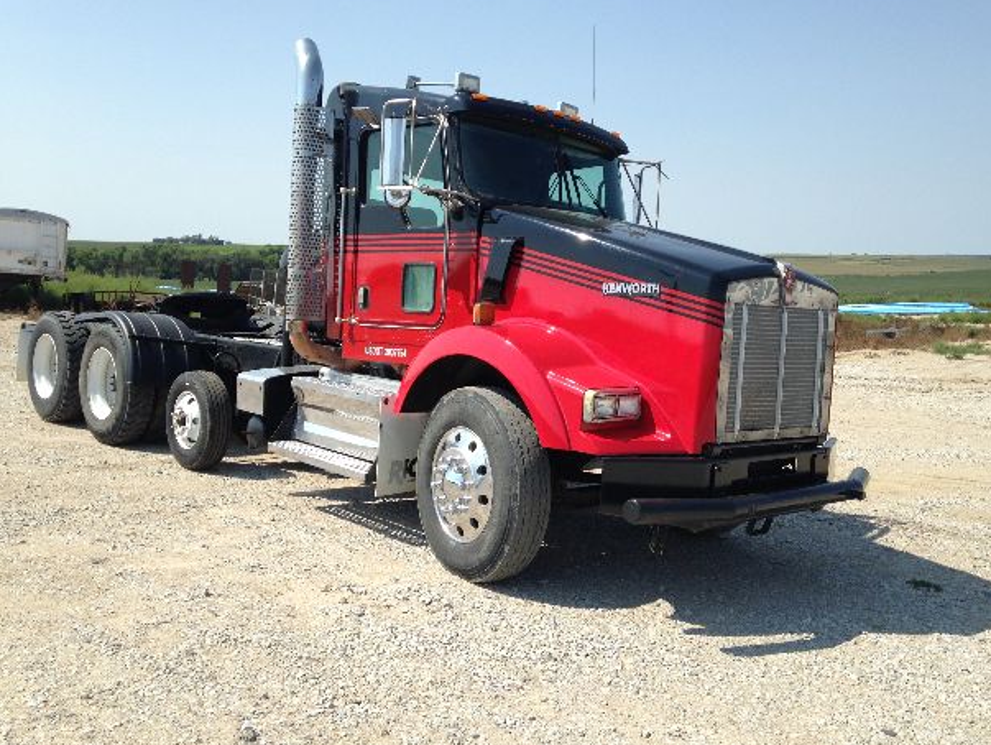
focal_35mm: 35
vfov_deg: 40.7
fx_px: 1003
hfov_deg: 52.6
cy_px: 368
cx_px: 523
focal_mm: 4.12
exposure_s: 1/1323
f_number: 2.4
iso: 50
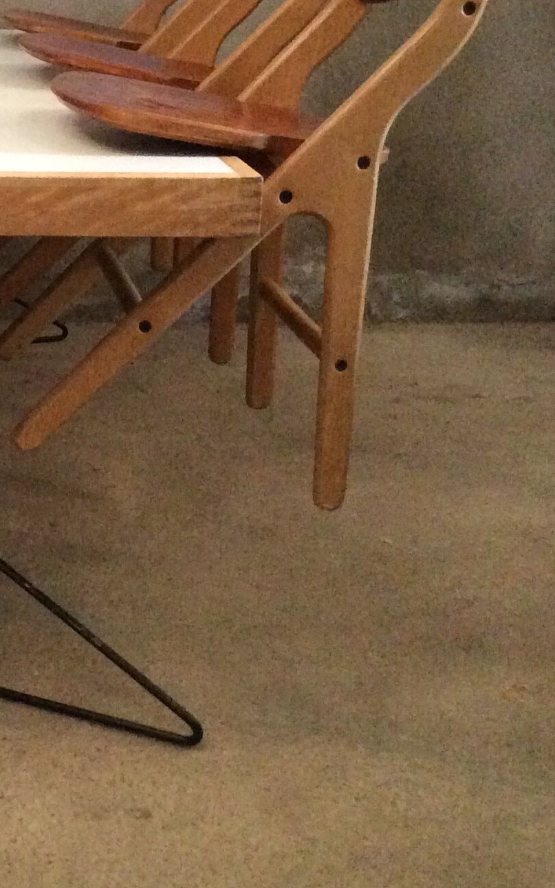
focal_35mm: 68
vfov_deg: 30.1
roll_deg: +0.5
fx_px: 1645
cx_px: -83
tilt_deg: -15.7
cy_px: 358
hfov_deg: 18.3
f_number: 2.4
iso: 400
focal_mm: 3.3
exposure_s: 1/17
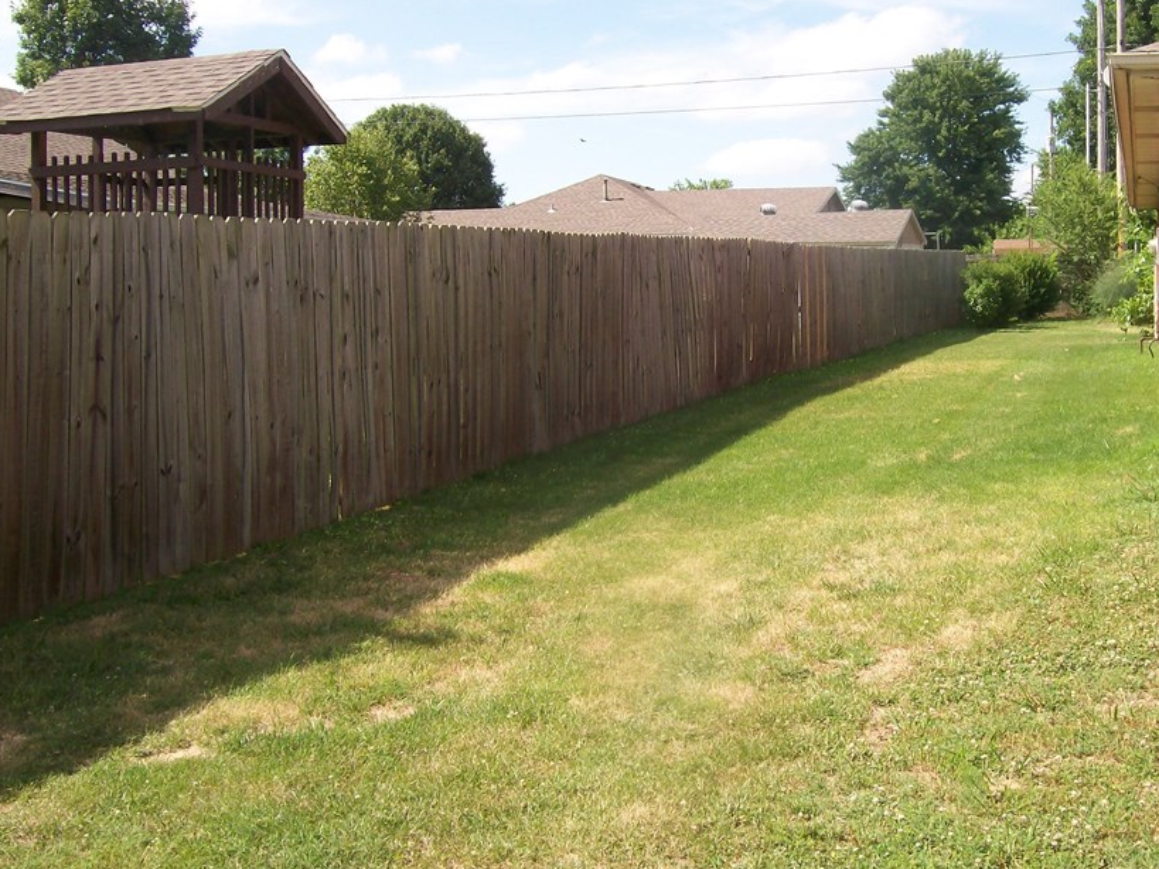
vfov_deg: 32.1
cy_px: 376
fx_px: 1506
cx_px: 708
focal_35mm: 45
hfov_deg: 41.8
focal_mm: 6
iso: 80
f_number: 4.8
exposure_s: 1/377
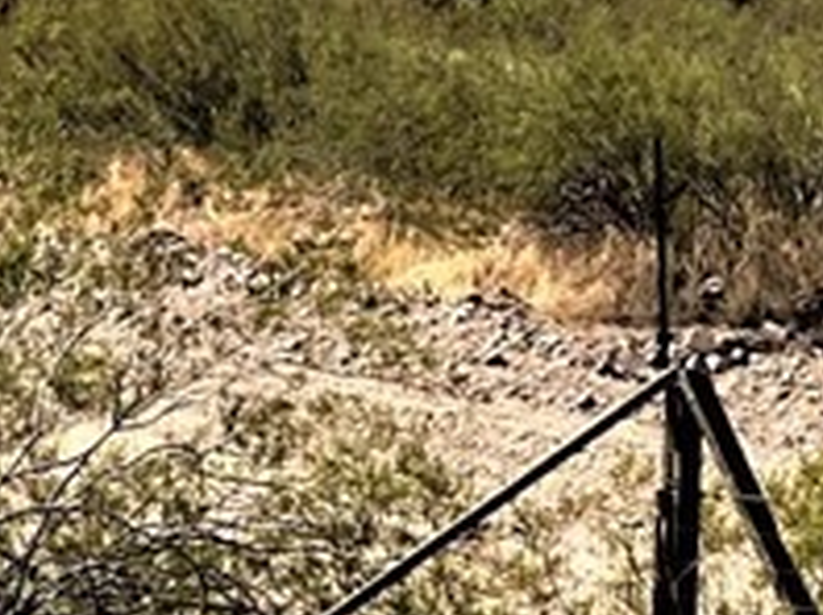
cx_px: 524
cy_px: 181
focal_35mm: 269
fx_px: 6388
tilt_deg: -3.0
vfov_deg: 5.5
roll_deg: +0.8
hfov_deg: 7.4
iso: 20
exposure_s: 1/3195
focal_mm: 6
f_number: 2
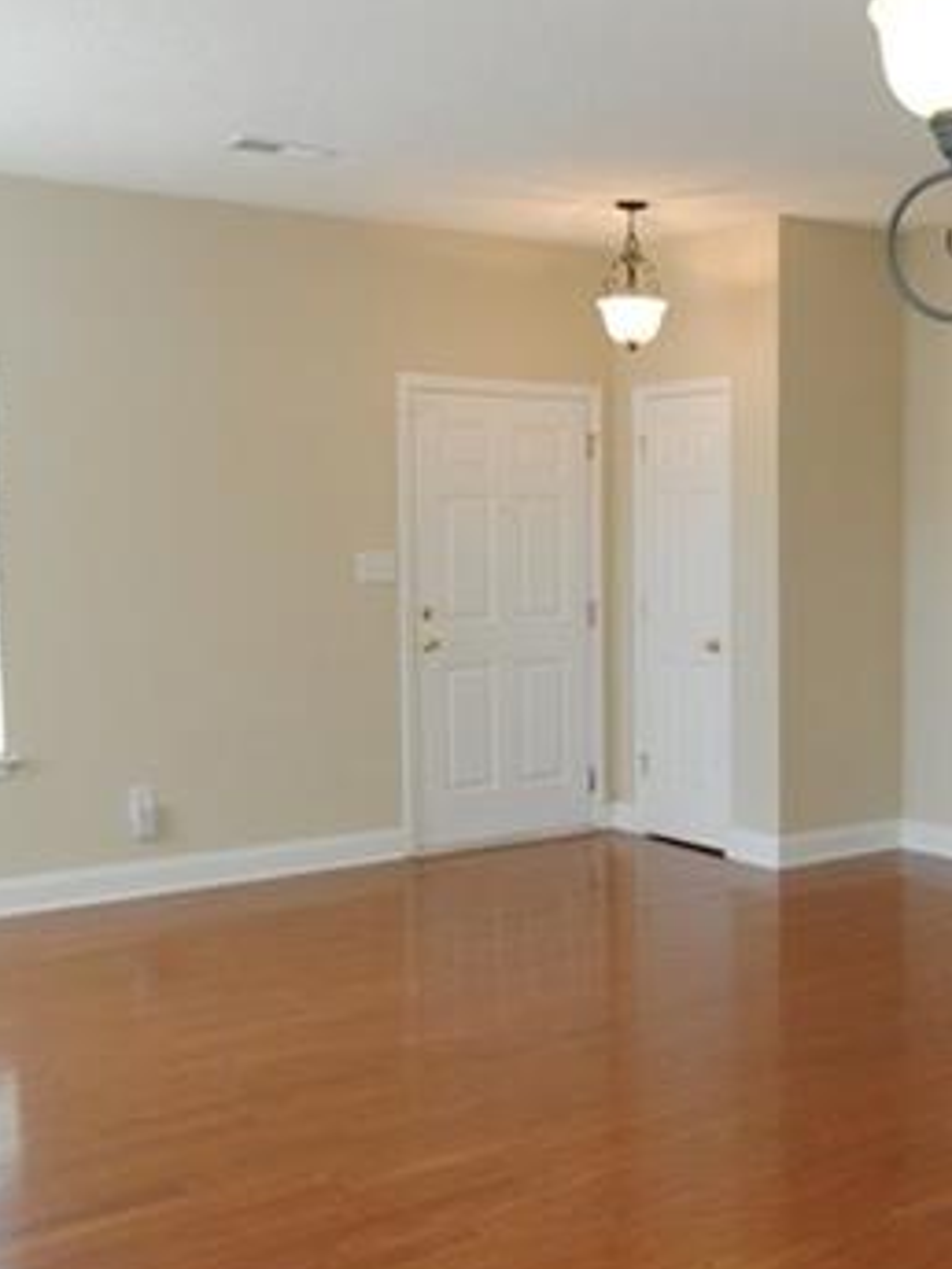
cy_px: 694
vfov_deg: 43.8
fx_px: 1577
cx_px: 808
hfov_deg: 32.3
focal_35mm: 43
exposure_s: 1/60
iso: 200
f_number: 4
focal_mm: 10
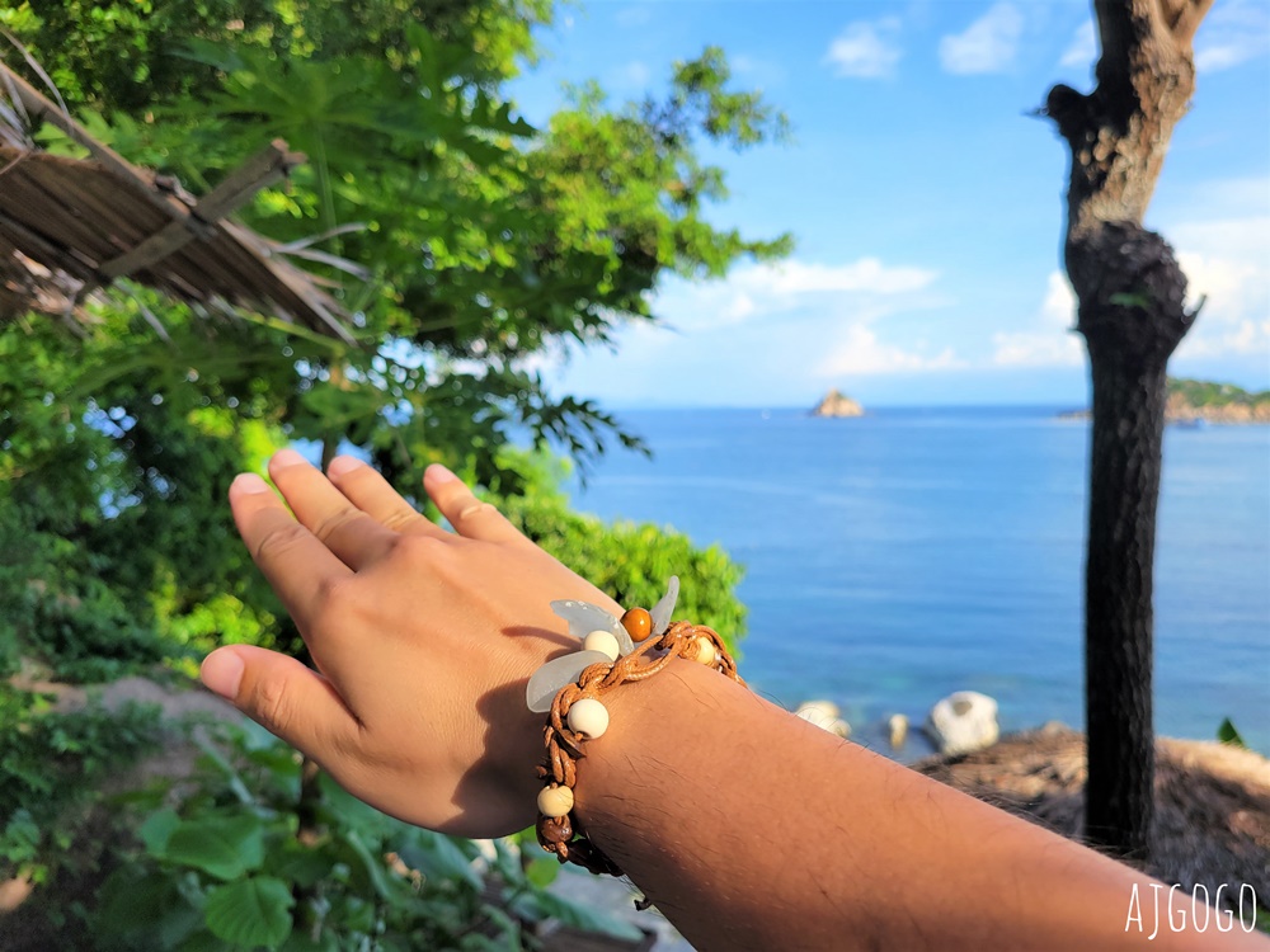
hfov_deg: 67.3
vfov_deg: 53.1
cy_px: 476
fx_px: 954
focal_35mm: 26
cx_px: 635
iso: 40
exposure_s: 1/1350
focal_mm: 5.4
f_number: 1.8
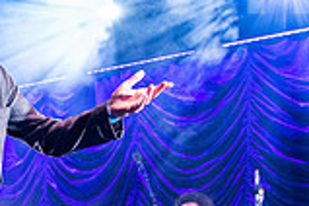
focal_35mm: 104
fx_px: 893
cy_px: 207
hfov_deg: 18.3
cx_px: -95
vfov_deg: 13.0
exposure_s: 1/320
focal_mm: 26
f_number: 2.8
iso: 3600
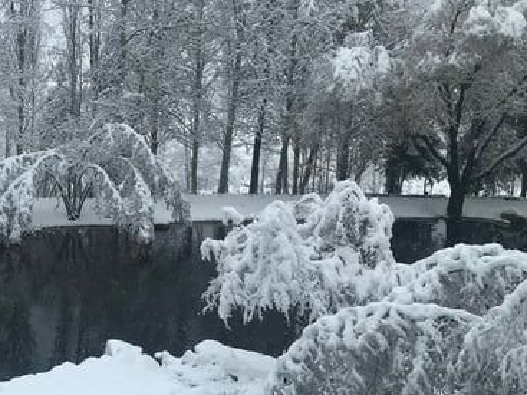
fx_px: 928
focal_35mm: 61
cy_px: 184
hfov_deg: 29.5
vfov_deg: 24.0
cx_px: -3
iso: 20
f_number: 1.8
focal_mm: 3.99
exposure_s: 1/577
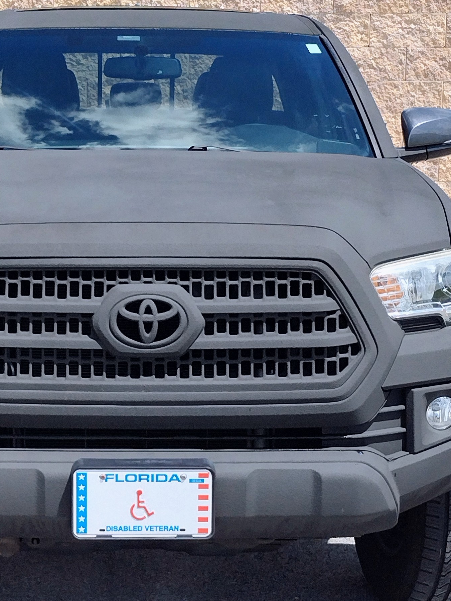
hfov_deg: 24.2
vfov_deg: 32.2
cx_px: 130
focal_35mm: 60
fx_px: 1042
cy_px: 325
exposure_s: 1/3065
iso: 100
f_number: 1.7
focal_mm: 4.71
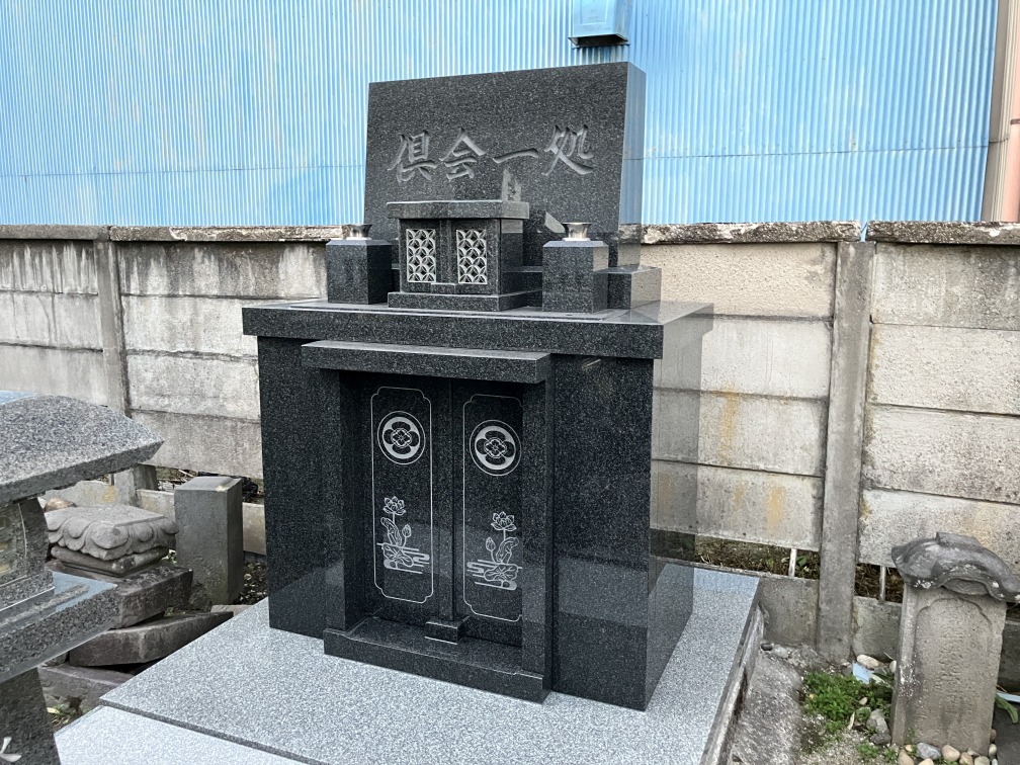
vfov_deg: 49.7
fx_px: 825
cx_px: 510
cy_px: 382
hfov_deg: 63.4
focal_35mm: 28
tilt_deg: -9.4
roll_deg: +0.1
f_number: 1.8
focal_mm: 3.99
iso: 640
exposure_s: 1/16
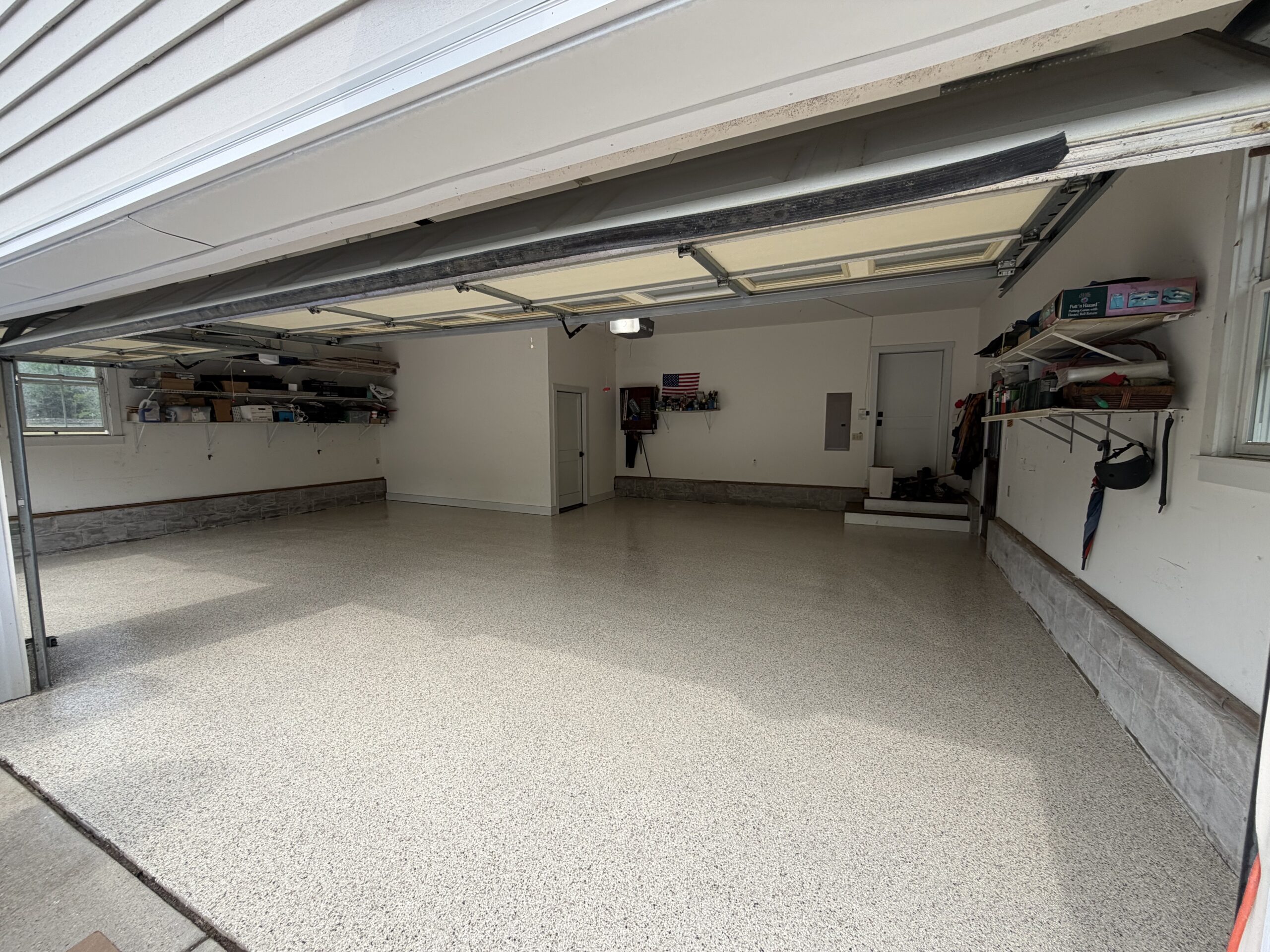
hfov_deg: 102.1
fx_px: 514
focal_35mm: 14
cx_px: 635
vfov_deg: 85.7
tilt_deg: -5.3
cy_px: 476
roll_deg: +1.8
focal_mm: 2.22
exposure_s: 1/451
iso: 64
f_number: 2.2
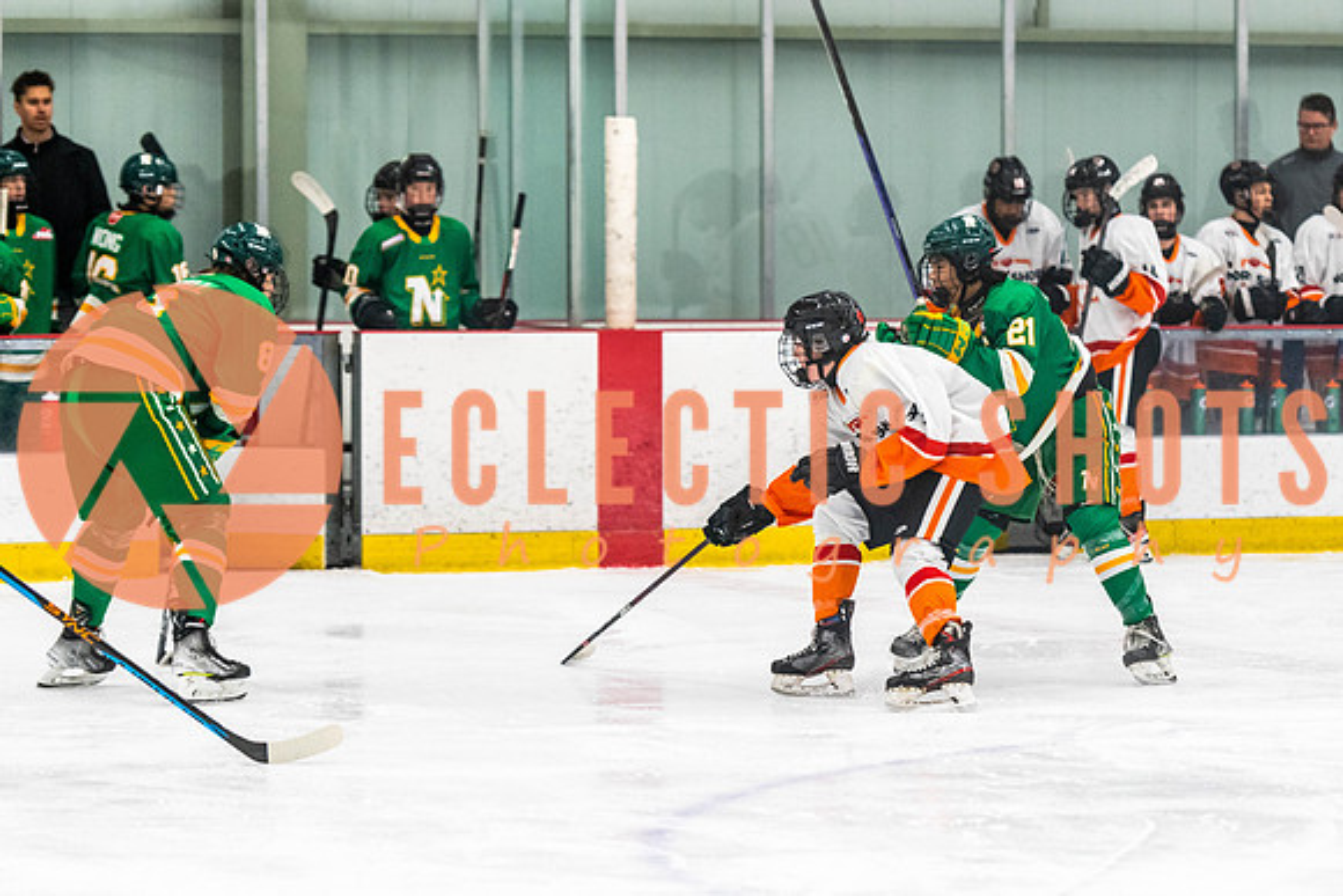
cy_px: 584
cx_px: 900
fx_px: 6465
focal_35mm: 173
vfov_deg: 7.9
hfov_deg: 11.8
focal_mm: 120
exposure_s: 1/640
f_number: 2.8
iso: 2000
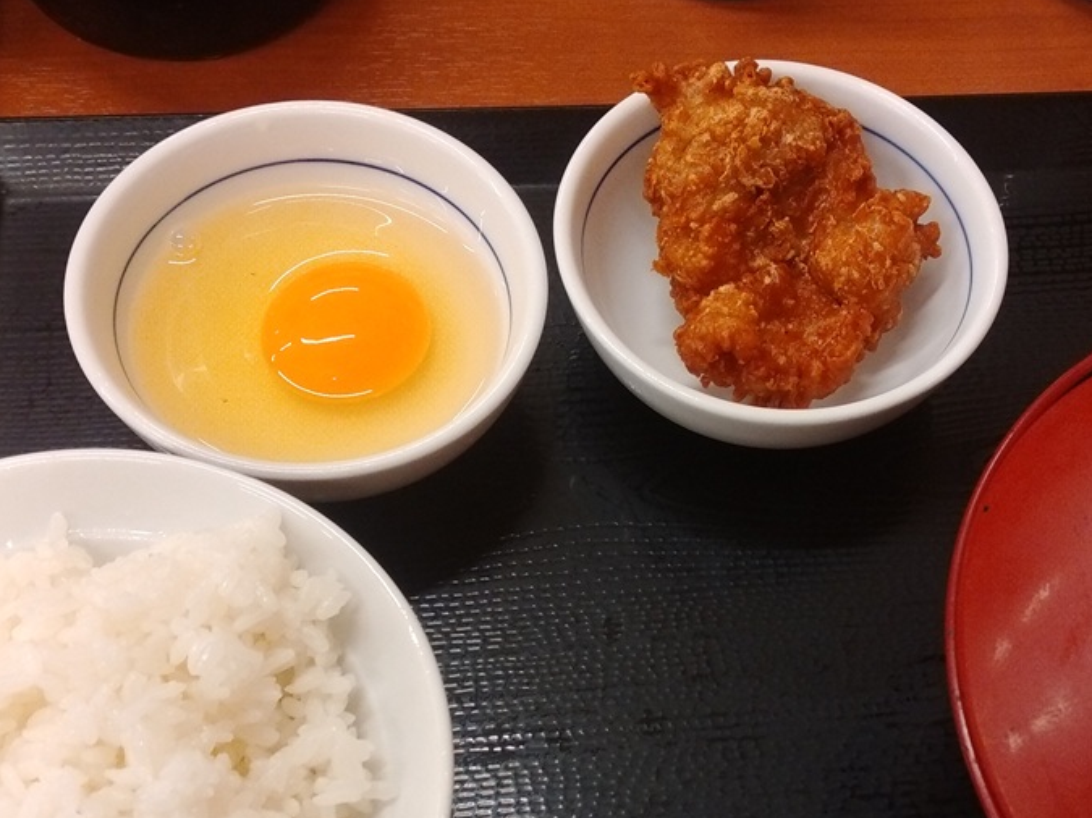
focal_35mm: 48
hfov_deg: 39.5
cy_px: 571
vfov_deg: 30.0
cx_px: 657
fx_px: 1514
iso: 320
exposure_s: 1/60
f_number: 1.8
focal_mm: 3.61
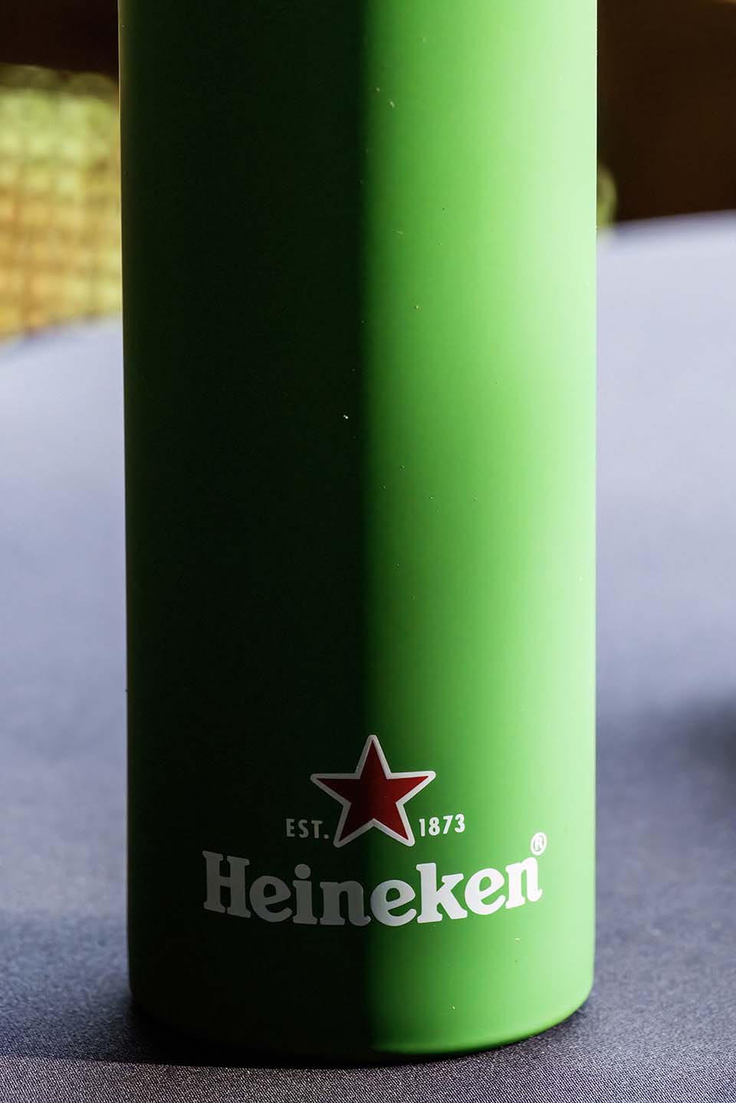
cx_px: 368
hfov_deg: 6.9
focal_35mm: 200
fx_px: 6133
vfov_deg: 10.3
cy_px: 552
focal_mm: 200
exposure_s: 1/250
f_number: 8
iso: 3200
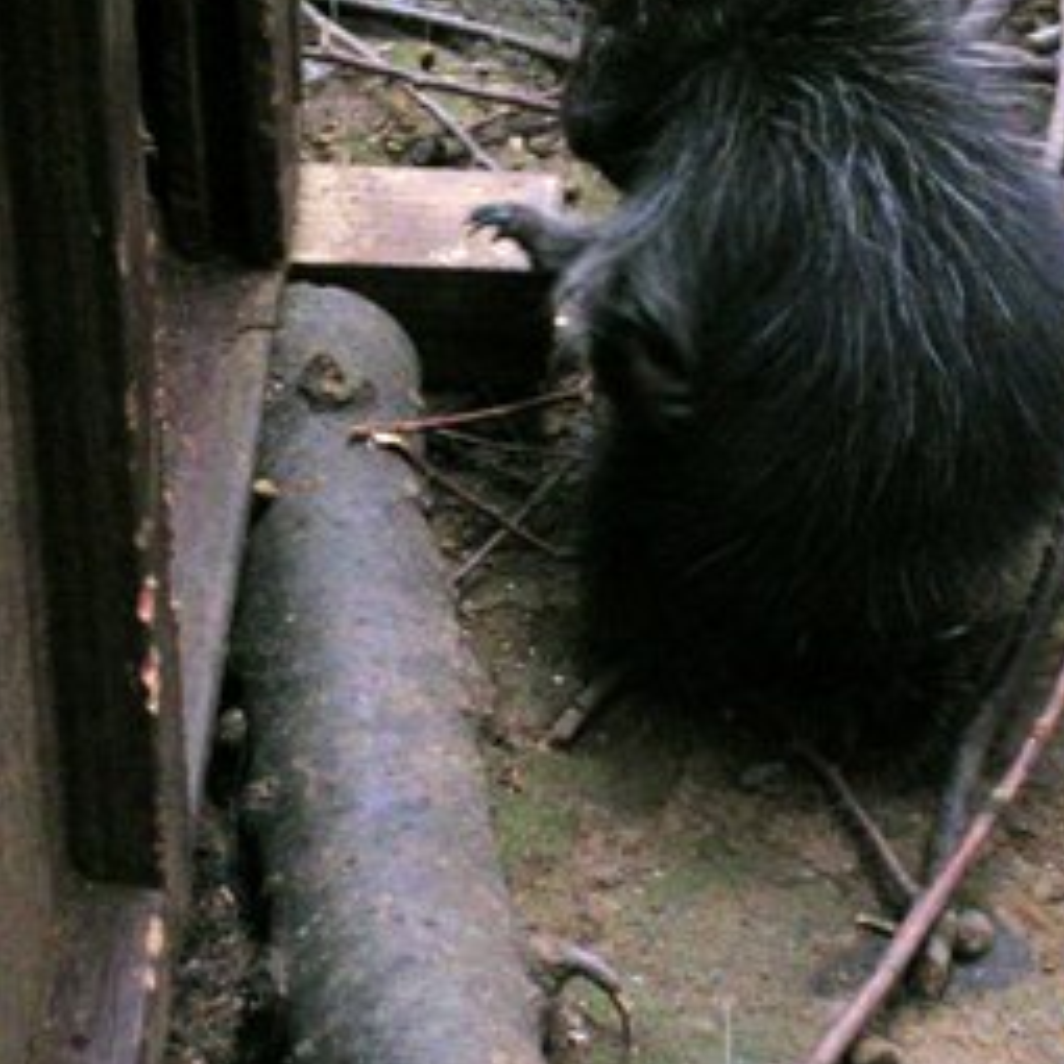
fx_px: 7338
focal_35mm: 211
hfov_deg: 8.3
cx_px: 593
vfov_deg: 8.3
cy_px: 405
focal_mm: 13.6
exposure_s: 1/64
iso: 200
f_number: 4.3
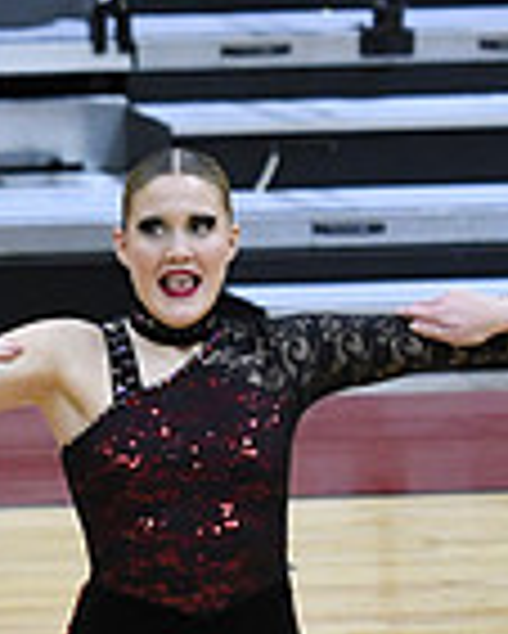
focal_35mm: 695
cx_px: -728
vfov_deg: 2.8
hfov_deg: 2.2
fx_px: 13047
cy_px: 681
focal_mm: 120
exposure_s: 1/400
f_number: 2.8
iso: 3200
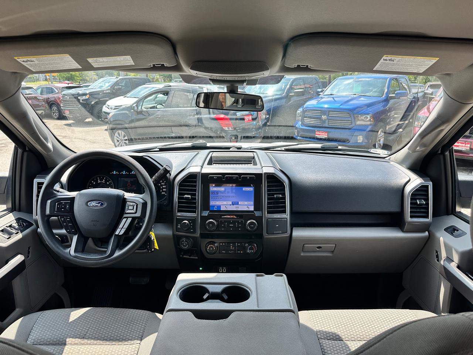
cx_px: 236
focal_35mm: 24
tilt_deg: -17.0
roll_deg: -0.4
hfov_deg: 71.6
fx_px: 328
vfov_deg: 56.8
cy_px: 178
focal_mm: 6.86
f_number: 1.78
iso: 80
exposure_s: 1/685
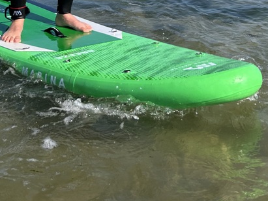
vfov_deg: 17.9
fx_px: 588
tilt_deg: -5.0
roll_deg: -0.9
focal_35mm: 76
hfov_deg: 25.6
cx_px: 162
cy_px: -74
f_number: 1.5
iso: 50
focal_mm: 5.7
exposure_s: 1/3968
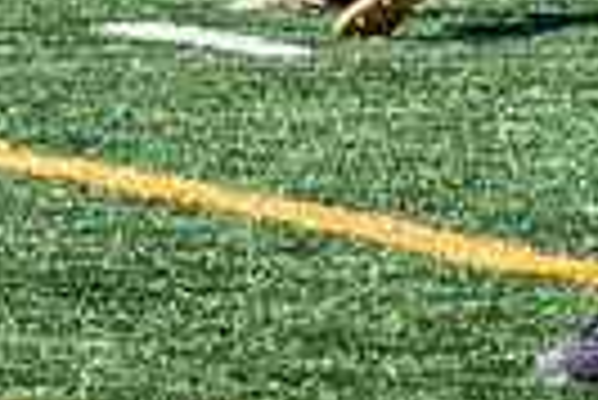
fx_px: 26324
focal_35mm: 1583
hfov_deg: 1.3
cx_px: 845
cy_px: -414
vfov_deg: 0.9
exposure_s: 1/2000
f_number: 2.8
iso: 160
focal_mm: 116
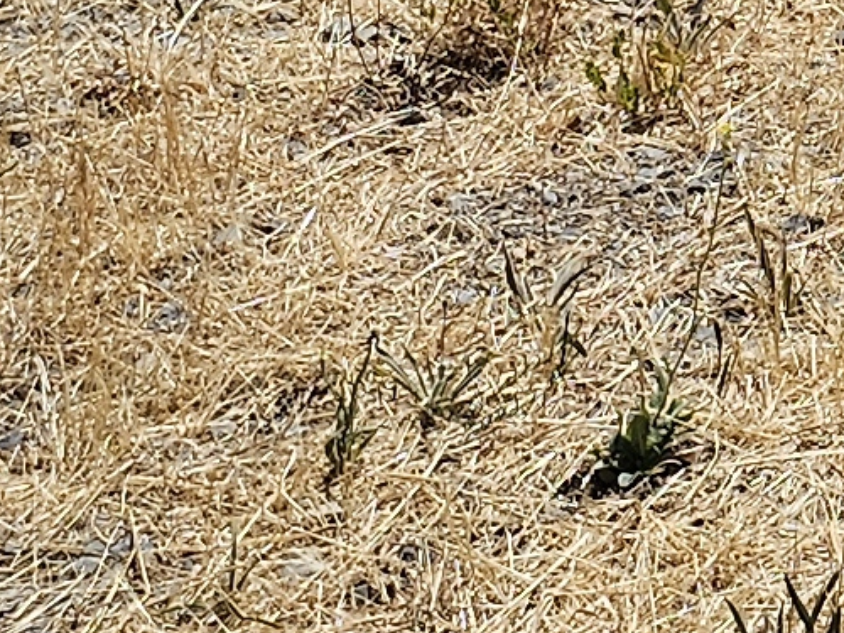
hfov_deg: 9.4
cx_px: 2166
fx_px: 4486
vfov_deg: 7.6
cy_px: -743
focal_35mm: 184
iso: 10
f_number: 1.7
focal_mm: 6.3
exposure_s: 1/1208
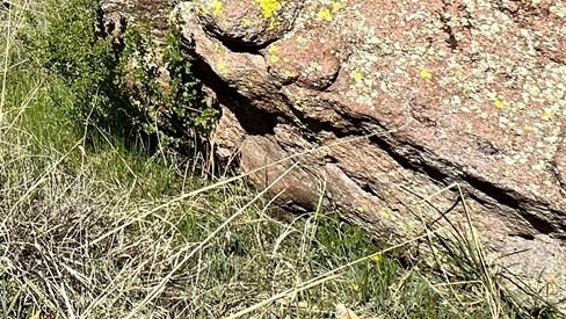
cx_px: -218
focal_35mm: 50
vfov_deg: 20.0
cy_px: -189
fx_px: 751
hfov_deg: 30.0
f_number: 2.2
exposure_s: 1/1667
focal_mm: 2.22
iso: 50
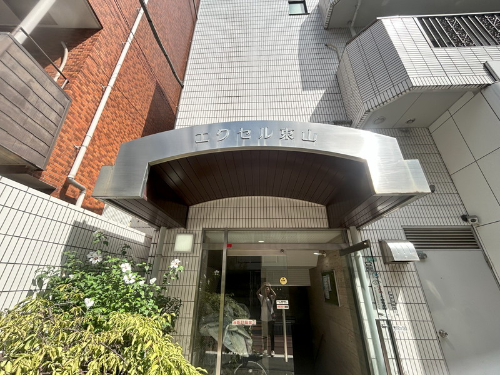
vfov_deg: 85.7
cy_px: 188
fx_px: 202
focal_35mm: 14
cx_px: 250
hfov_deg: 102.1
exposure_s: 1/349
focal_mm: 1.54
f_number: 2.4
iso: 32
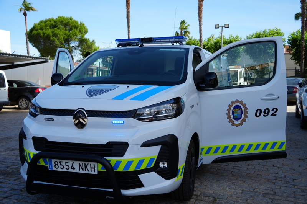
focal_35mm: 37
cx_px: 154
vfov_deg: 35.9
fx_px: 315
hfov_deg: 51.9
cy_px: 102
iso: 100
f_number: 5
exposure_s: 1/320
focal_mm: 37
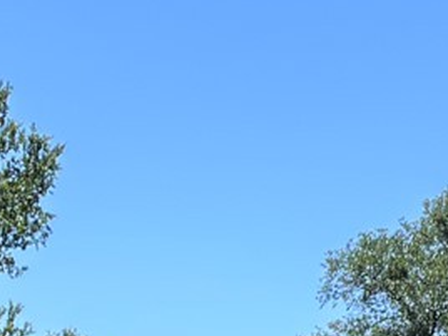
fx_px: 2575
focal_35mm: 199
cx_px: 1070
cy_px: 542
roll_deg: +1.6
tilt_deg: +2.5
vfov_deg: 7.3
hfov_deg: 9.0
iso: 50
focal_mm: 5.96
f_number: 1.6
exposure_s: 1/1912
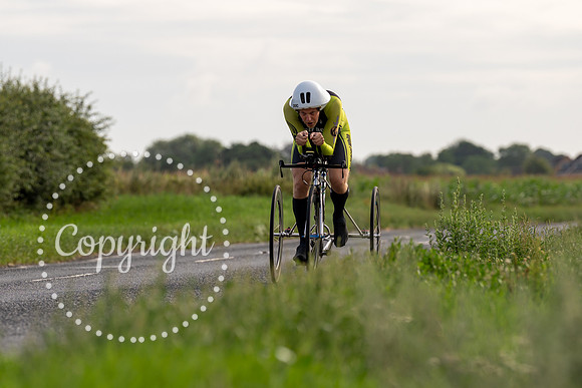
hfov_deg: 8.5
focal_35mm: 243
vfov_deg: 5.7
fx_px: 3929
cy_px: 197
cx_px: 289
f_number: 4
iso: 160
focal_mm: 162
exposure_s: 1/1000
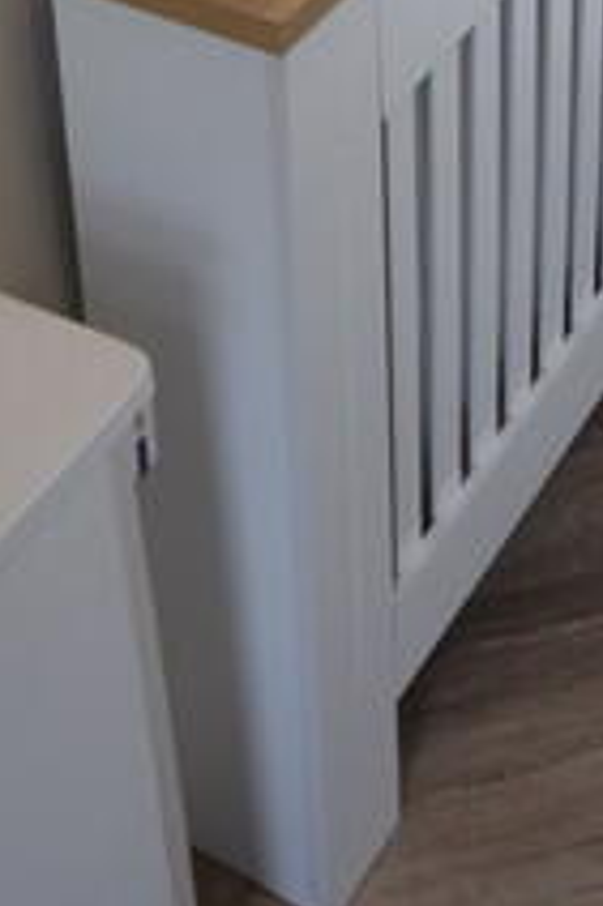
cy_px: -327
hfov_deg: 15.6
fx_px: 2189
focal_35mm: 87
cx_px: 197
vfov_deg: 20.9
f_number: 4.5
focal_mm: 12
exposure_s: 1/60
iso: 400
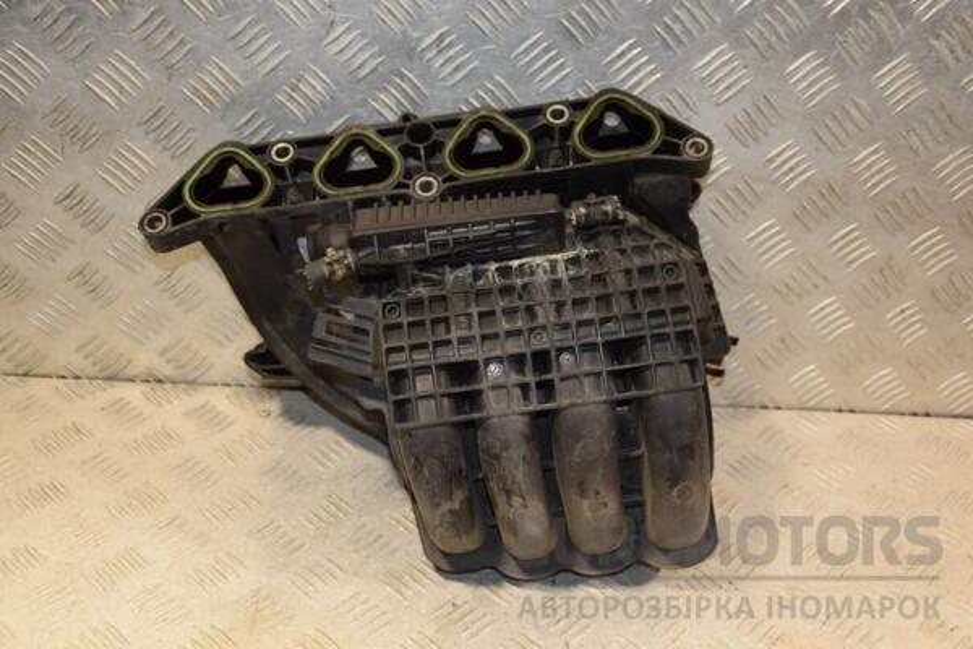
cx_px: 486
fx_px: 1216
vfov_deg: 29.9
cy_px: 324
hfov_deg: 43.6
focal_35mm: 45
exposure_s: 1/200
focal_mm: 30
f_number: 5
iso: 800
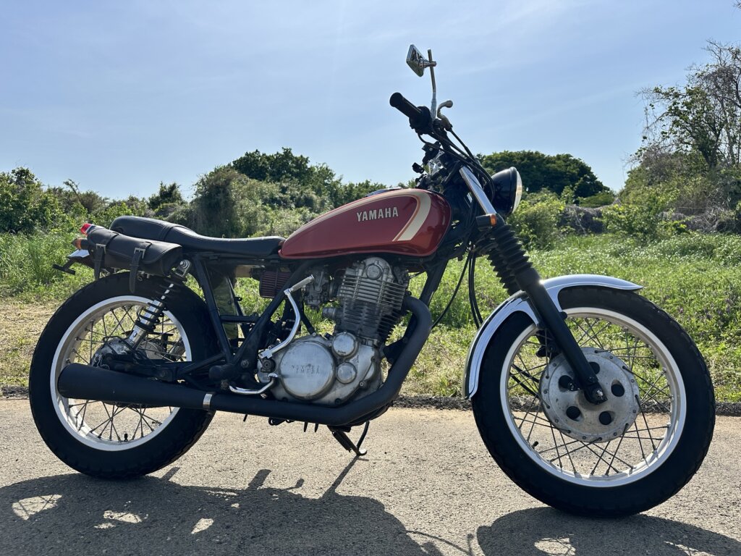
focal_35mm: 24
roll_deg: +0.7
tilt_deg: -3.8
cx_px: 370
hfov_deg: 71.6
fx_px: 514
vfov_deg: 56.8
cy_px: 278
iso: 80
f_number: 1.78
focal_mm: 6.86
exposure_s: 1/7042
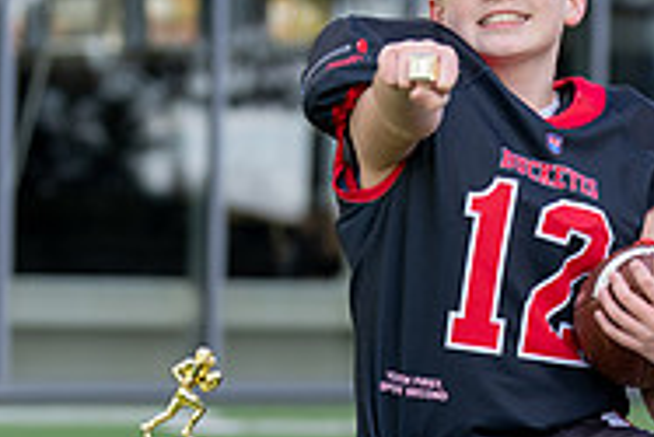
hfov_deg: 7.5
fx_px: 4963
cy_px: 325
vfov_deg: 5.0
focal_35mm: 273
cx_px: 449
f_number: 2.8
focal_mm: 84
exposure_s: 1/500
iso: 100
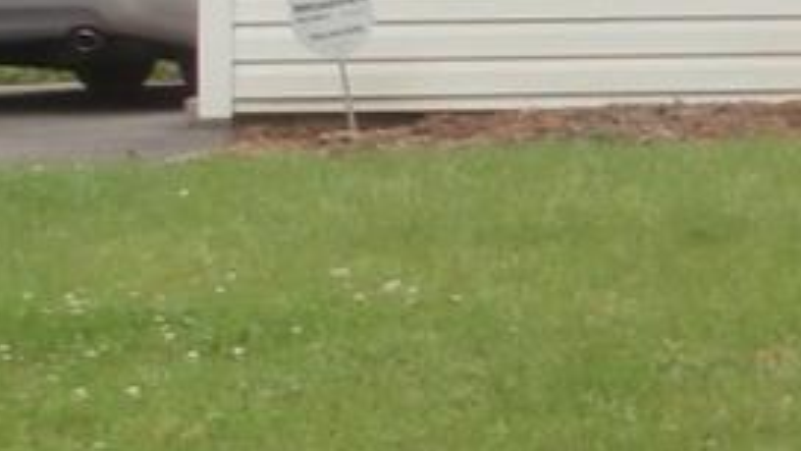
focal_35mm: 228
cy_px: -197
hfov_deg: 8.4
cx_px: 2091
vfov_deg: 5.3
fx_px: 4843
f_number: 3.9
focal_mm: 6.67
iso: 100
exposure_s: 1/60
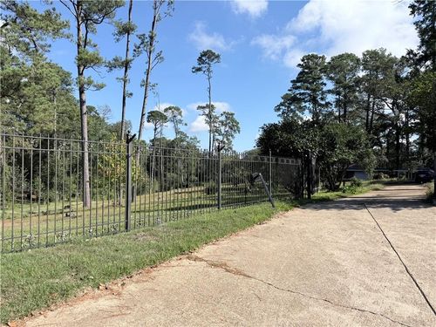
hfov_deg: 71.6
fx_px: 302
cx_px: 218
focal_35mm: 24
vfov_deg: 56.8
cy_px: 164
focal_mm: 6.76
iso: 80
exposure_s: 1/4167
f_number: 1.78
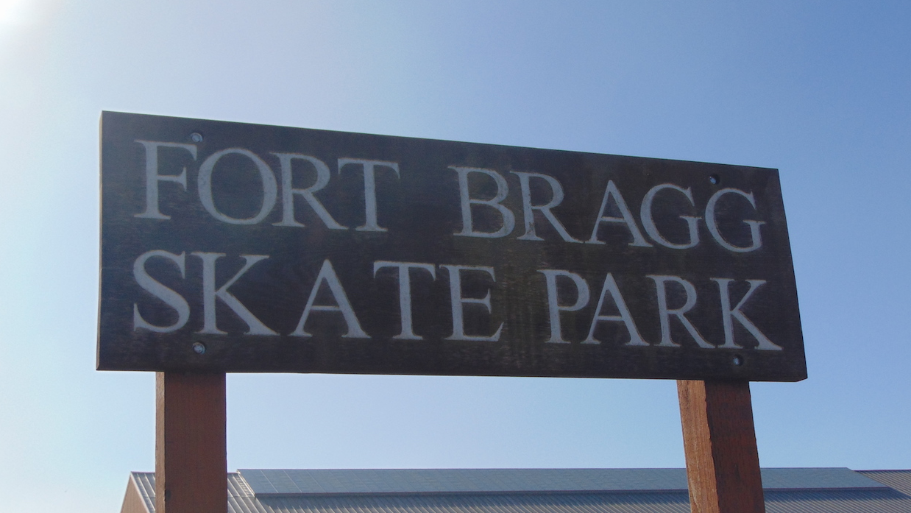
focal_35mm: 55
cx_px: 458
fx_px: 1329
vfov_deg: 21.8
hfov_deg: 37.8
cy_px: 295
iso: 80
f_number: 9
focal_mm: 9
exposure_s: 1/250
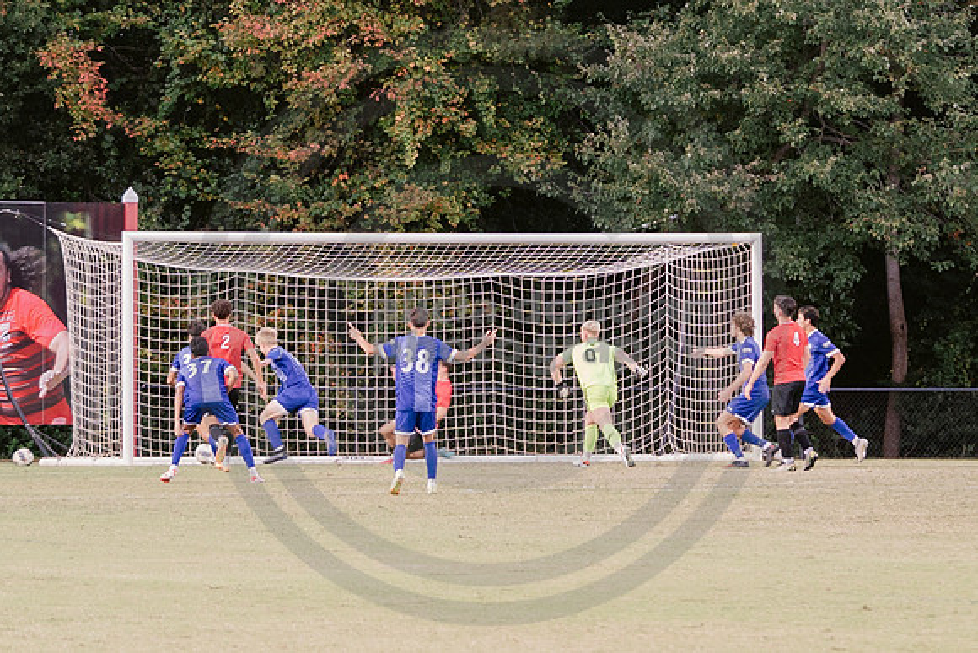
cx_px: 483
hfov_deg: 7.1
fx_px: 7932
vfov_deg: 4.7
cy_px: 163
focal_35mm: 292
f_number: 3.2
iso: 640
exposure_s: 1/125
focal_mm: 90
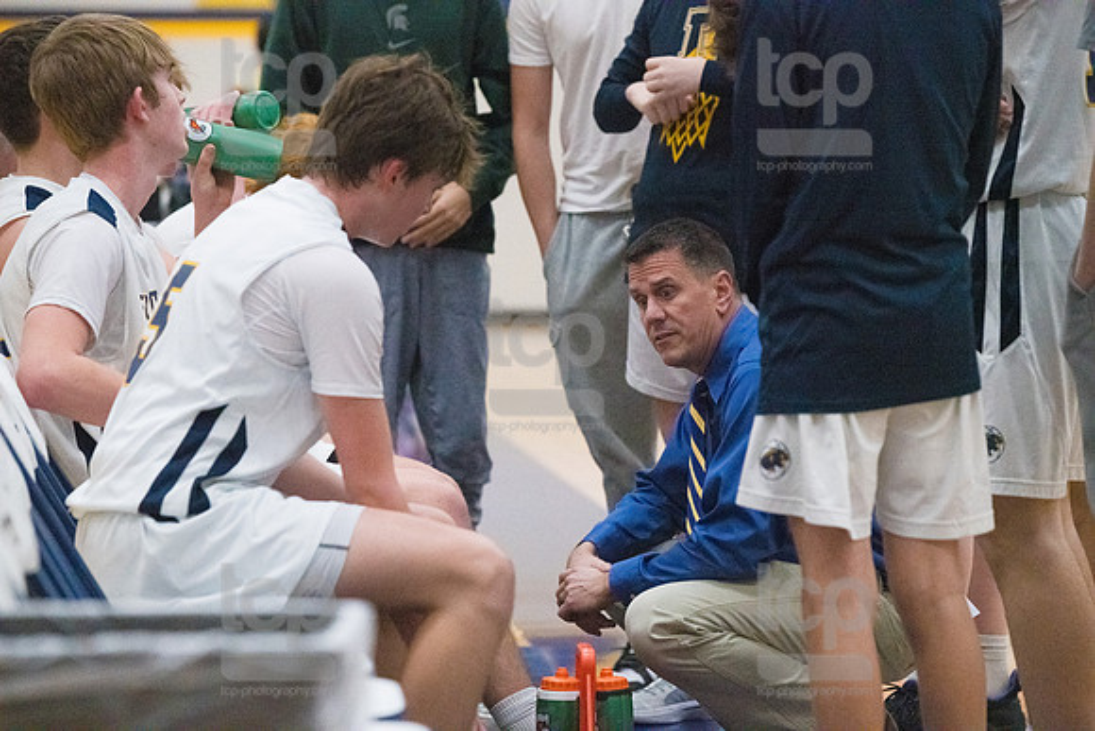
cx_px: 548
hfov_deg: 12.4
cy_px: 366
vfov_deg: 8.3
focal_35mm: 165
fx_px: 5020
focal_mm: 165
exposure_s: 1/1600
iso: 10000
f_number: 4.5
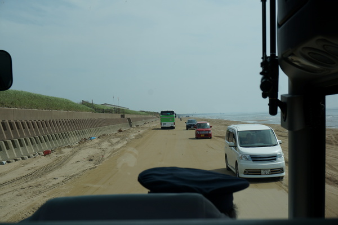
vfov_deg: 28.0
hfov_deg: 41.1
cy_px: 112
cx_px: 169
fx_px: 450
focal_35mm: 48
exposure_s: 1/400
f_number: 9
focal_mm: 32
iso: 100
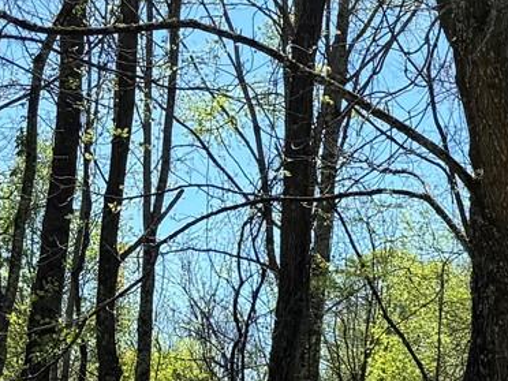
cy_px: 494
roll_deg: -3.3
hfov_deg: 12.4
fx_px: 1937
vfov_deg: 11.0
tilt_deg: +4.2
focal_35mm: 132
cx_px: 1151
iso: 80
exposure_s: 1/1923
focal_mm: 6.76
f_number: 1.78
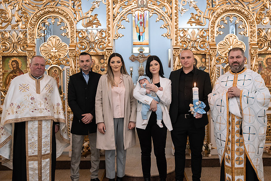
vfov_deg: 38.3
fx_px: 260
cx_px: 146
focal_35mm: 35
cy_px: 83
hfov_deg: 54.9
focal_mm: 32
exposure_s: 1/125
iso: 800
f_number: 2.8
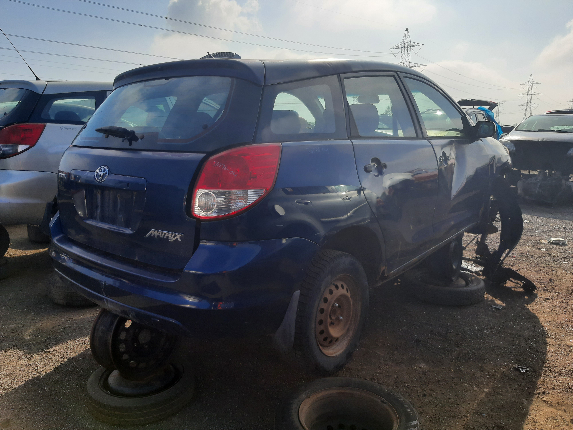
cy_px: 215
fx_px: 430
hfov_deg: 67.3
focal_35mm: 26
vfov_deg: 53.1
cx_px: 286
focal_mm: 3.92
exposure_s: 1/1534
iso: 40
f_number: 1.7
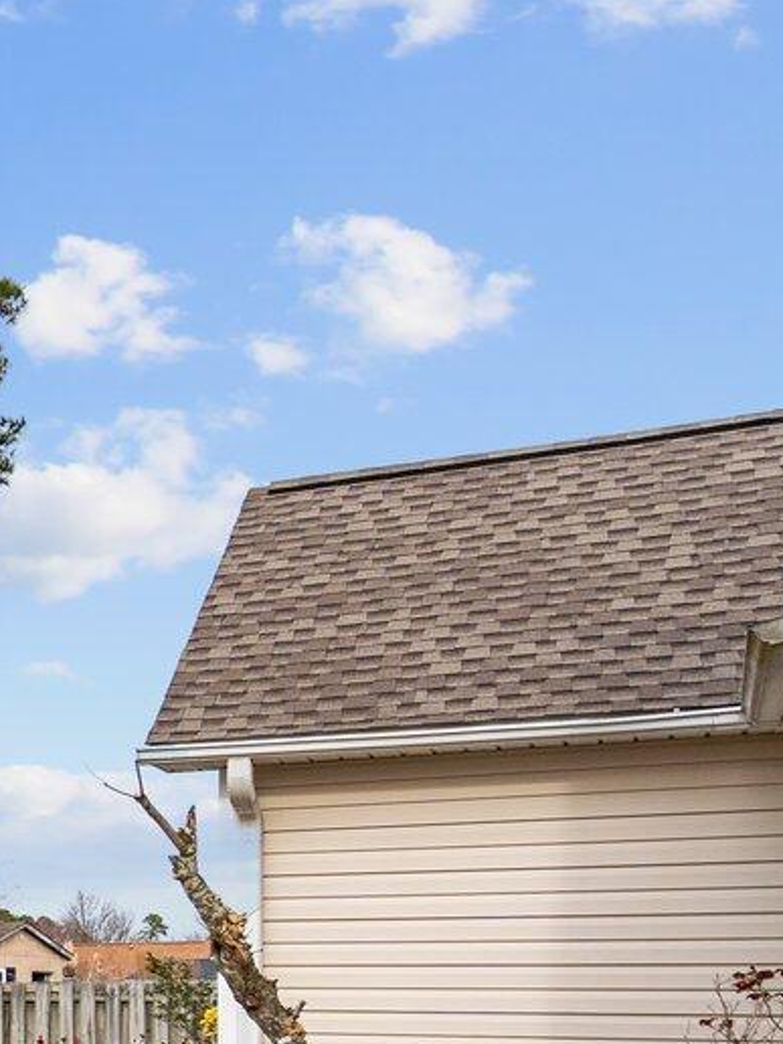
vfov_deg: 30.2
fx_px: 1840
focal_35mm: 61
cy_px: 956
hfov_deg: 16.7
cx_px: -860
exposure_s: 1/1000
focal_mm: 16
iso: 250
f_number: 4.5
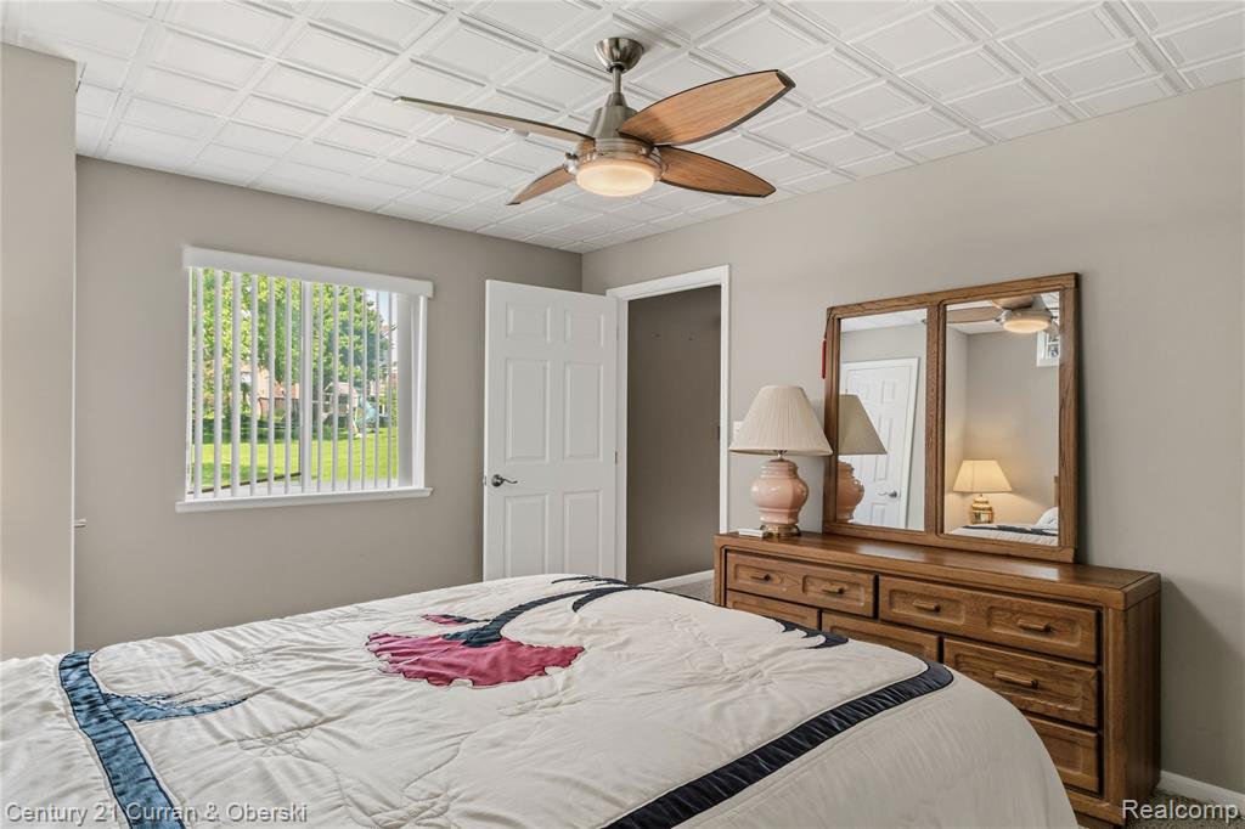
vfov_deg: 59.5
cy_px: 414
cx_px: 622
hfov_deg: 81.2
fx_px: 726
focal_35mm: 21
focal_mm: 13.9
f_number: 7.1
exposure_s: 1/2
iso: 800
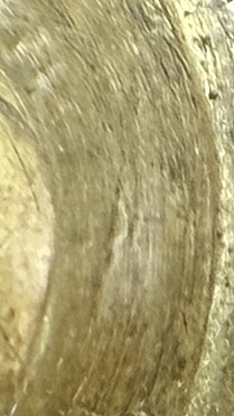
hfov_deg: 6.7
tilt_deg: -66.0
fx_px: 1932
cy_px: 263
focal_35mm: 175
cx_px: -247
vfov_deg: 12.3
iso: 160
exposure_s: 1/120
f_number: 2.2
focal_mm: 2.22
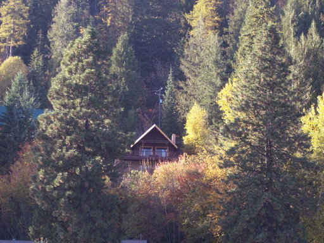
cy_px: 122
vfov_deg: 12.7
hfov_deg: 16.8
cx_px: 162
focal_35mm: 117
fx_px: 1095
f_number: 4.8
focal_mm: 24
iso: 140
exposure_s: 1/125
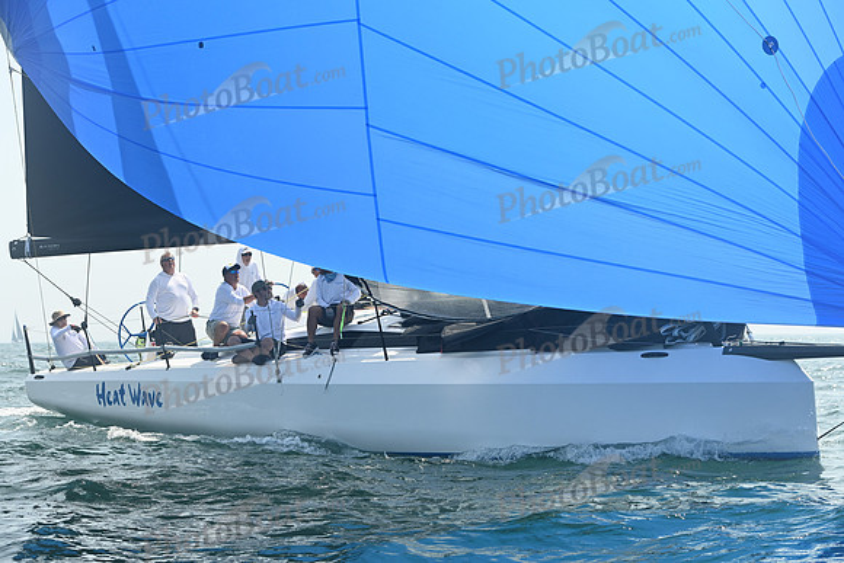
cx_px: 422
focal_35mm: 75
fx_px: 1759
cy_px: 282
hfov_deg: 27.0
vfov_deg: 18.2
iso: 320
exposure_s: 1/1250
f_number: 5.6
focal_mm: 75
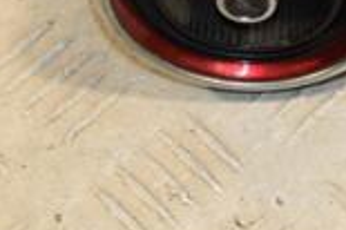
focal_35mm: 232
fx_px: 2227
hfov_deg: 8.7
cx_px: 449
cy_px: -156
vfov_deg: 5.8
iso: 800
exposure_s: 1/200
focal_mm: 40
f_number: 8
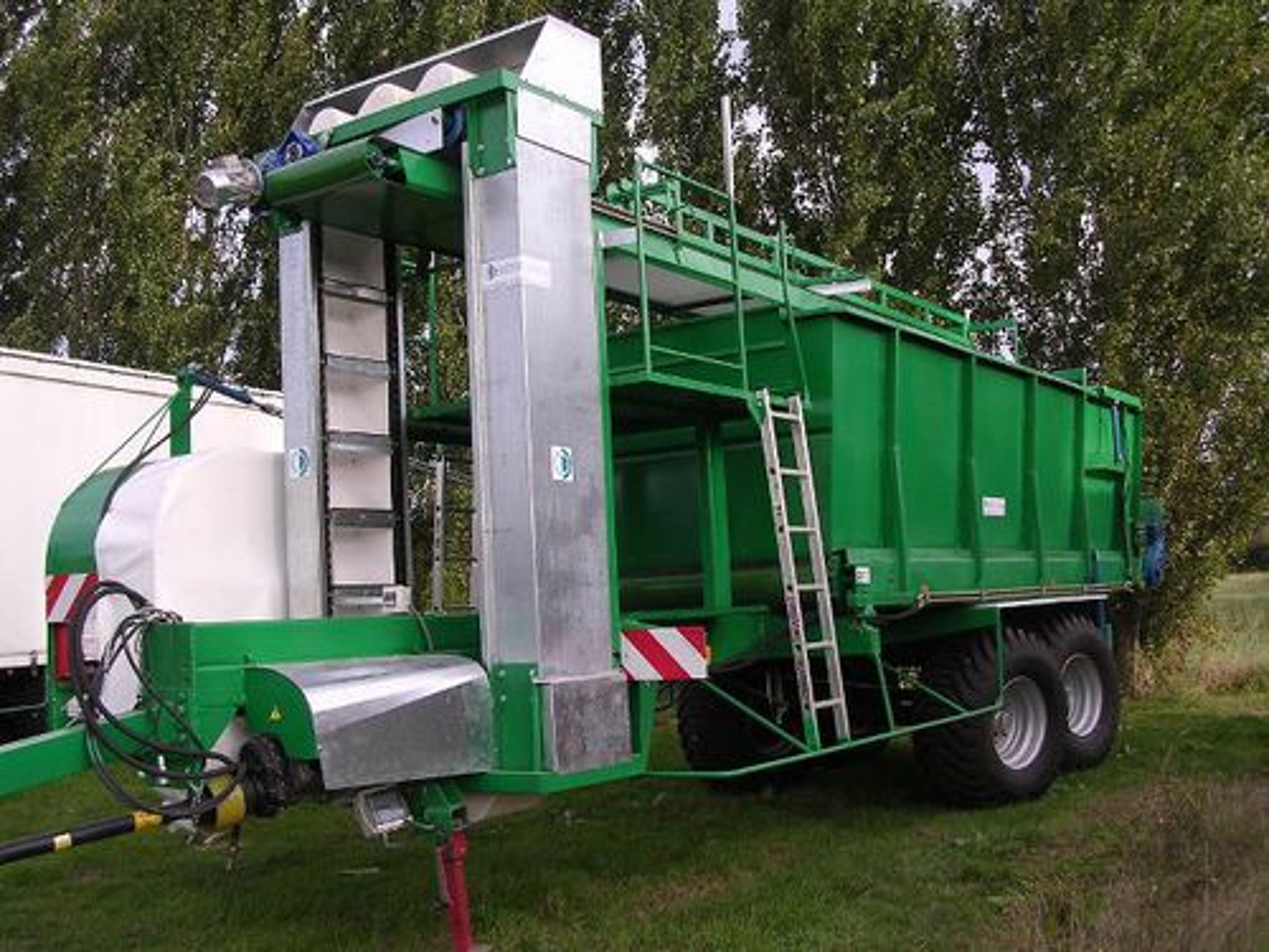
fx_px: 1393
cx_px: 634
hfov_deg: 49.0
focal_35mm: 38
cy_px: 476
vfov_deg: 37.7
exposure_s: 1/321
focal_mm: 5.8
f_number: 2.8
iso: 100
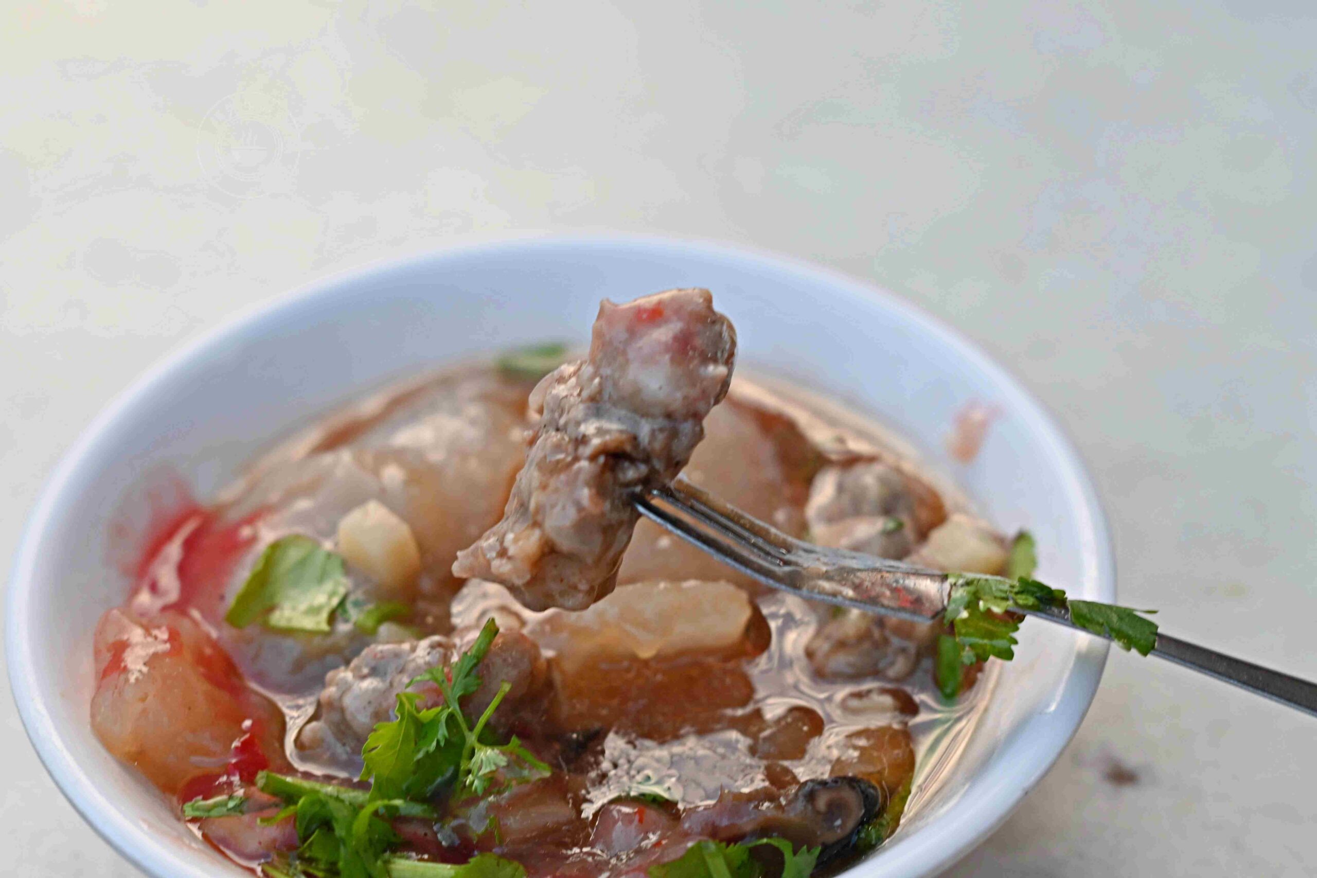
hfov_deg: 27.0
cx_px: 658
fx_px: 2744
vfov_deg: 18.2
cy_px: 439
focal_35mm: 75
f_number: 3.2
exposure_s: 1/200
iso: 160
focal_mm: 50
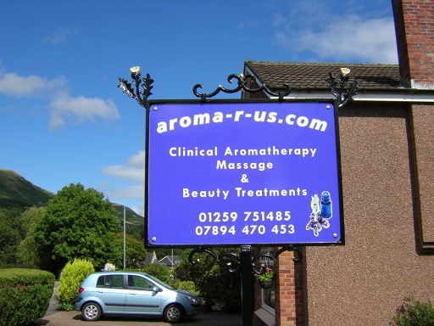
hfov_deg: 51.4
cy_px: 163
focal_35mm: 36
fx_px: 451
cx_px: 217
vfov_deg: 39.7
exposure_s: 1/482
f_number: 5.2
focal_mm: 4.7
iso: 100
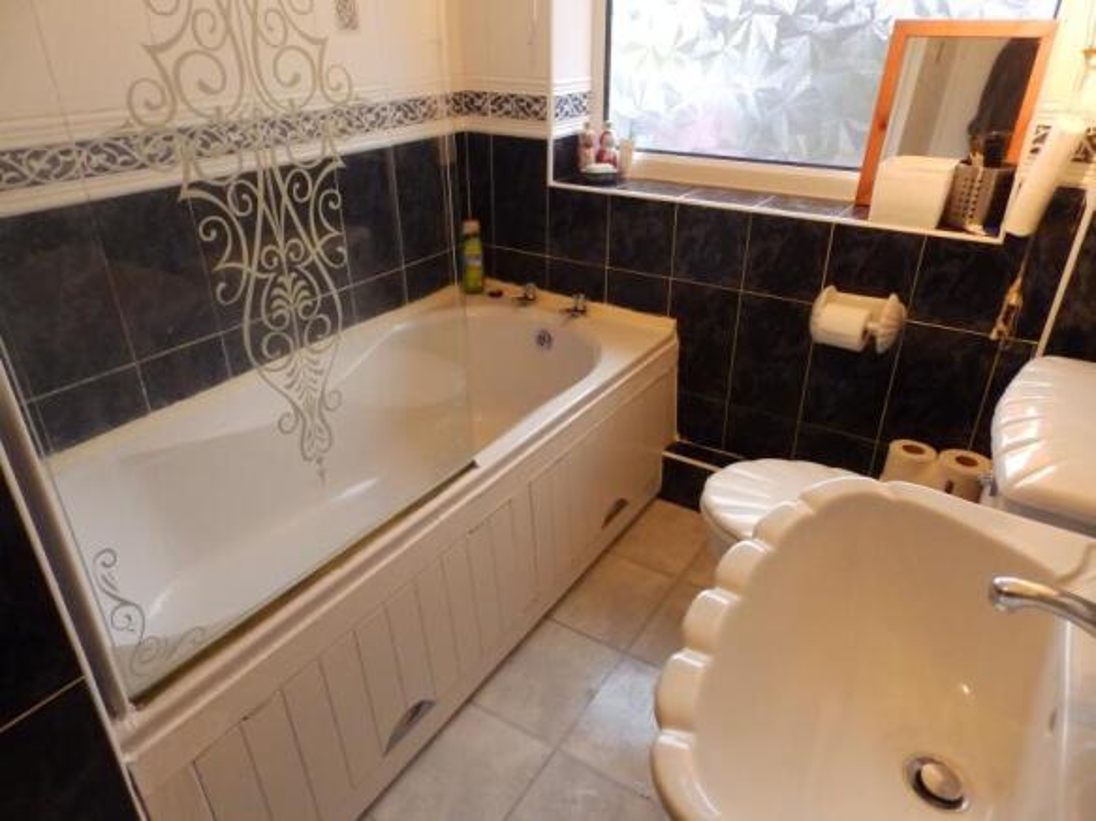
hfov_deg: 76.4
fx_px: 696
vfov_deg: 61.1
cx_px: 548
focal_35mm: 22
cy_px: 410
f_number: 3.4
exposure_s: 1/30
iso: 800
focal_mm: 4
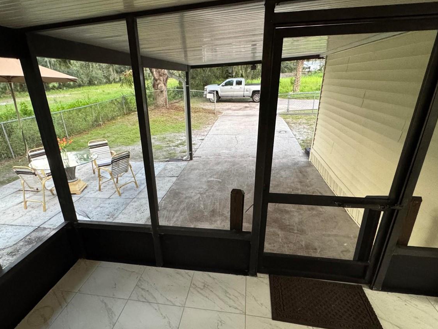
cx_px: 199
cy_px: 188
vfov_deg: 65.6
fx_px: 253
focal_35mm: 20
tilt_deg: -23.5
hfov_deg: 81.6
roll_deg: +1.6
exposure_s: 1/60
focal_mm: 2.22
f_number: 2.2
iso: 640
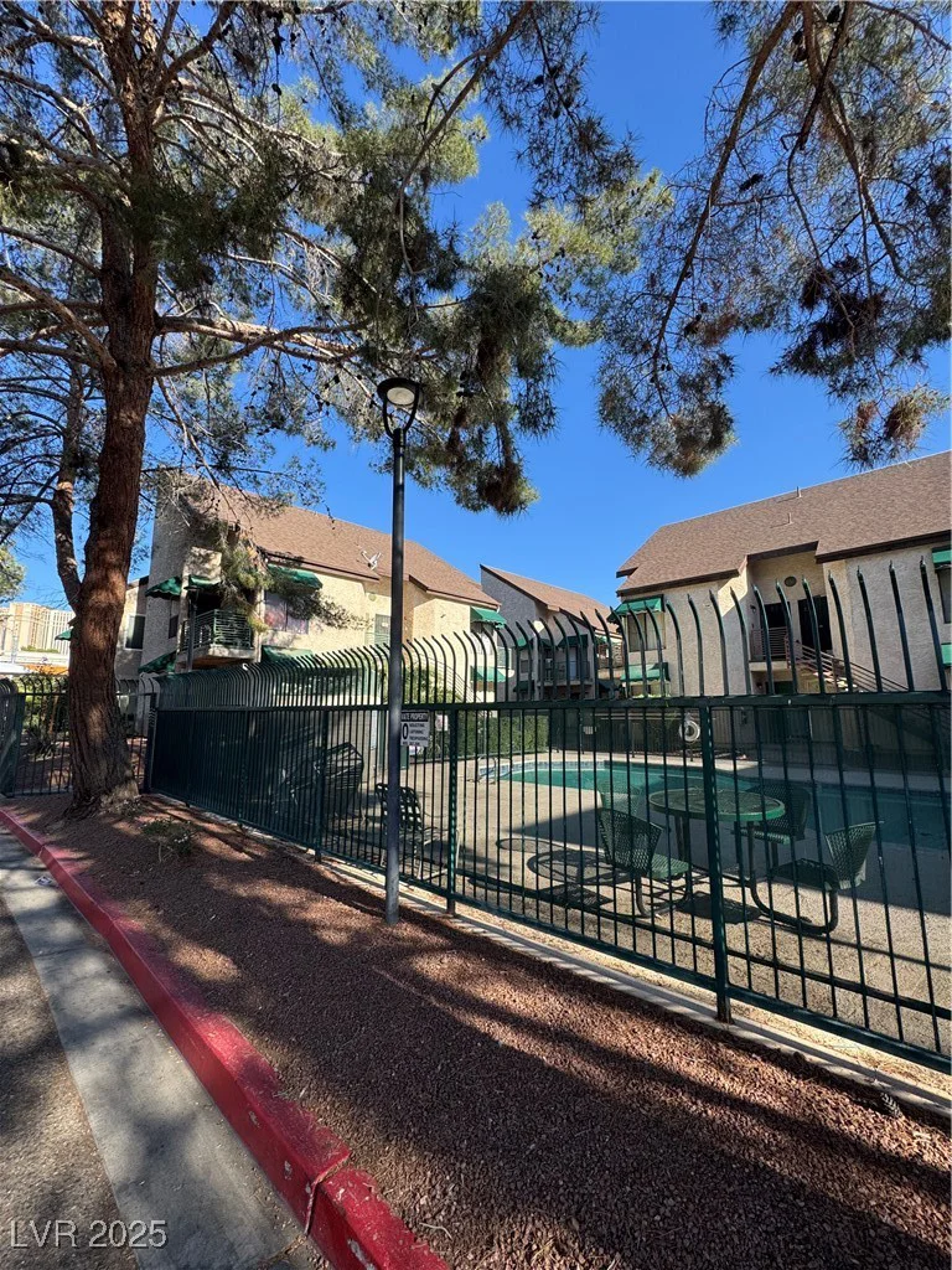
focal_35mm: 14
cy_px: 635
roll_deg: +0.1
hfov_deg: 85.7
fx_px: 513
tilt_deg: +10.5
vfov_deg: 102.1
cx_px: 476
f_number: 2.2
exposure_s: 1/756
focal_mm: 2.22
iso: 40
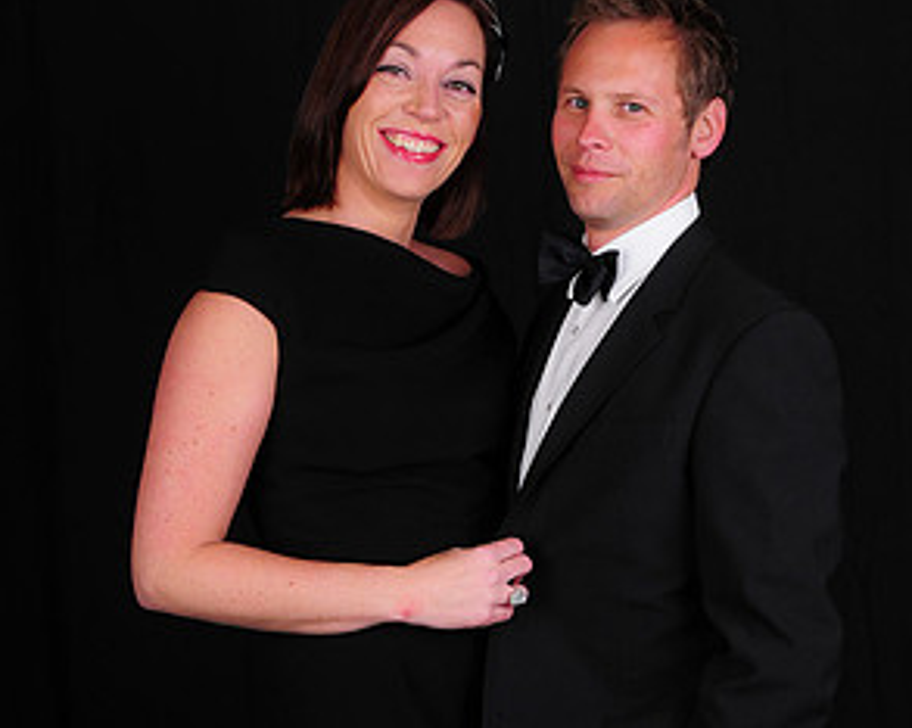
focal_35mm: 63
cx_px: 456
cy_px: 442
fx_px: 1692
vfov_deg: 24.2
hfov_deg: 30.2
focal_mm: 29
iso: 200
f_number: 8
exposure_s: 1/125
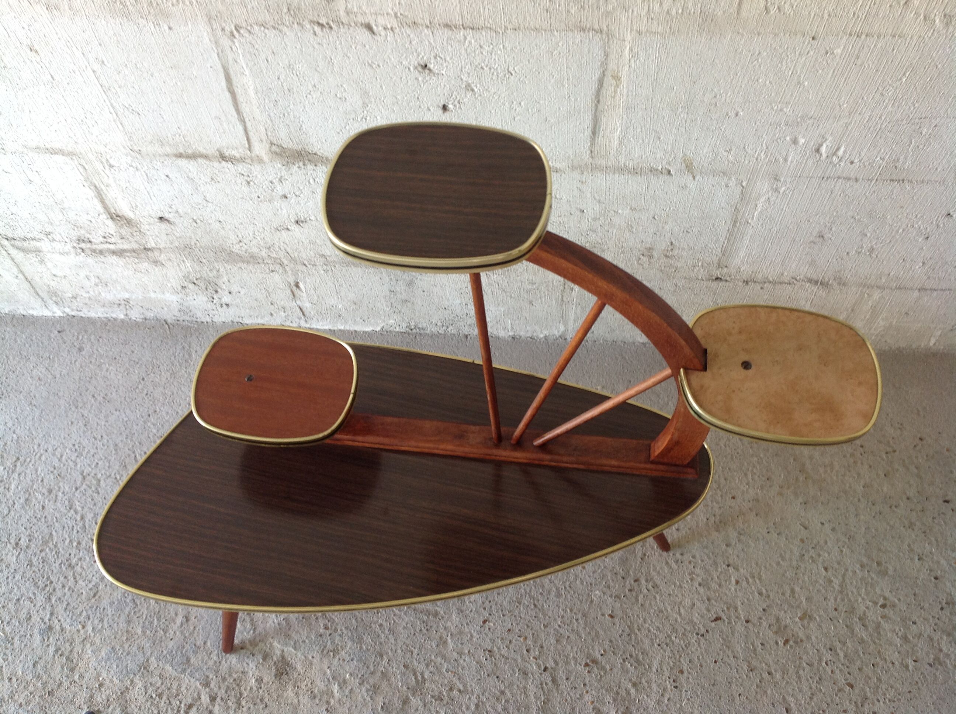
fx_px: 965
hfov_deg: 52.7
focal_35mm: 35
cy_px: 357
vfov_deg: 40.6
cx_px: 478
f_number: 2.4
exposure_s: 1/30
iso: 80
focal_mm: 4.28
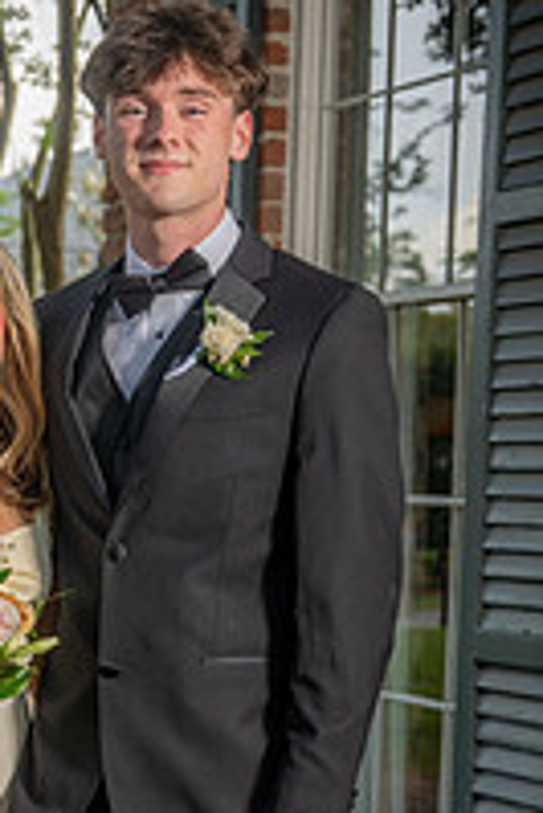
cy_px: 776
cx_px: 110
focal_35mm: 104
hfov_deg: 13.1
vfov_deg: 19.2
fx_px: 2349
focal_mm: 46
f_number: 5
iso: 100
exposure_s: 1/125
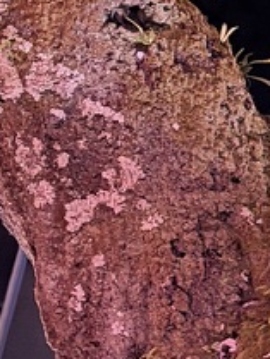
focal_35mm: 235
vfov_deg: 8.4
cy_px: 9
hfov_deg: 6.1
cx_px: -327
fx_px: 2441
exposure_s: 1/15
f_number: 1.78
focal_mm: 6.76
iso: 800
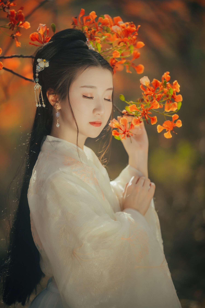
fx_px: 1392
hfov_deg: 8.4
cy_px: 154
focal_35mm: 163
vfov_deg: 12.6
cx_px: 102
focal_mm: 163
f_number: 2.8
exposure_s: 1/800
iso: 100
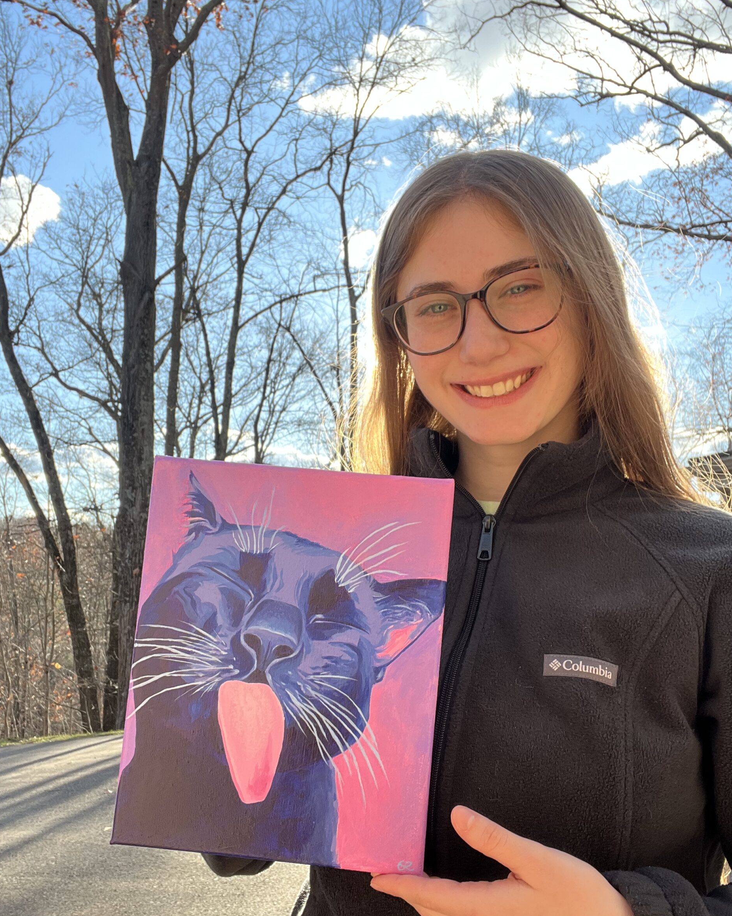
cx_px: 371
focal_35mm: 32
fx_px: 867
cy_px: 495
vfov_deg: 55.6
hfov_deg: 45.8
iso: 32
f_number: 2.2
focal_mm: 2.71
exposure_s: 1/190
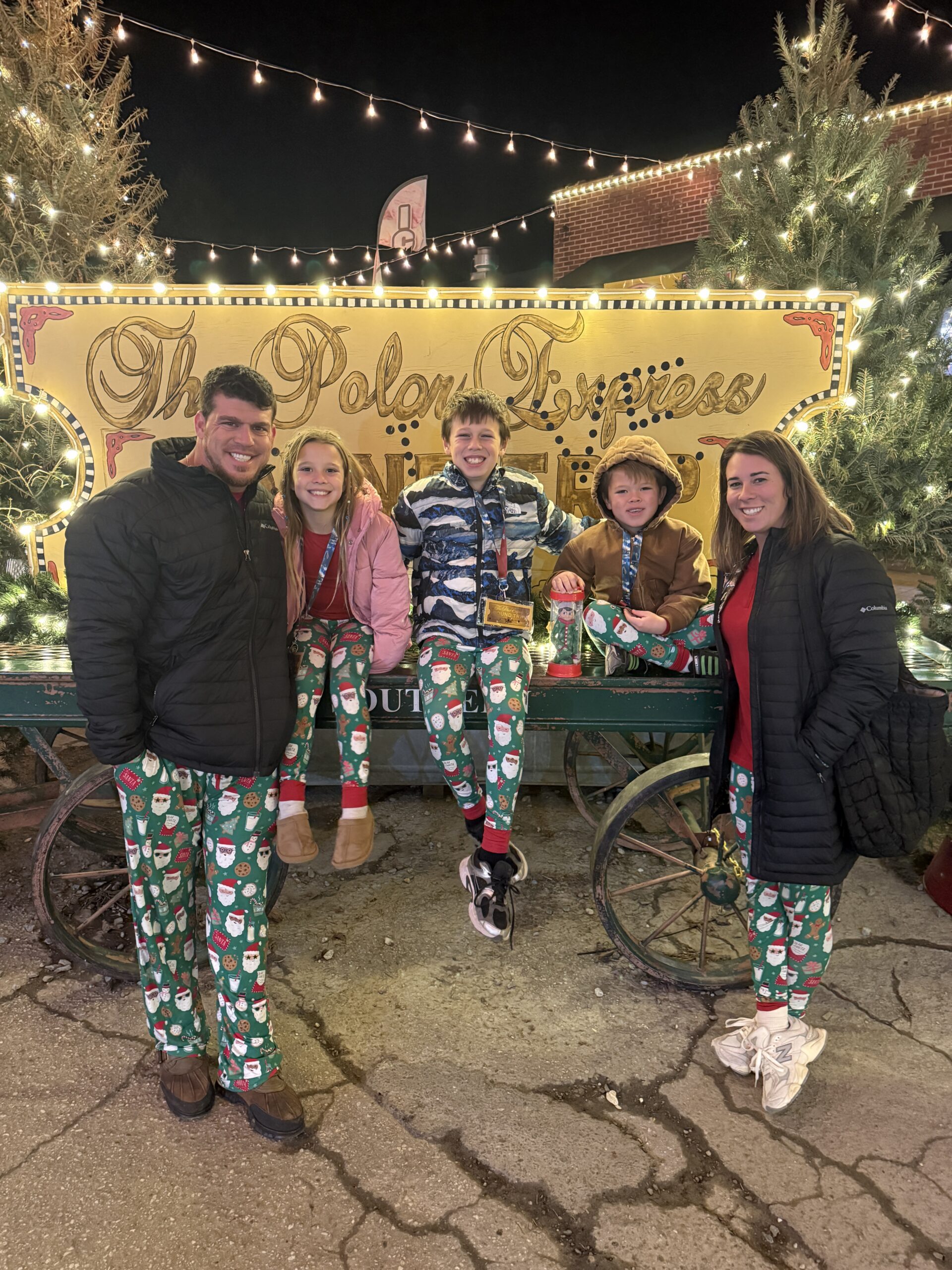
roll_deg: -0.3
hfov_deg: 56.8
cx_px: 476
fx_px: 880
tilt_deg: -11.5
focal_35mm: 24
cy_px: 635
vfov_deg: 71.6
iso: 800
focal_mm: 6.76
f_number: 1.78
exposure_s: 1/40
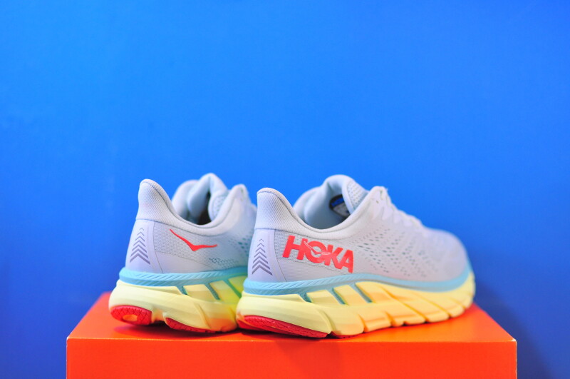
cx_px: 285
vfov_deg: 18.1
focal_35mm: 75
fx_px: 1186
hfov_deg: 27.0
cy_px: 190
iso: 250
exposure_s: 1/320
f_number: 2
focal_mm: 50
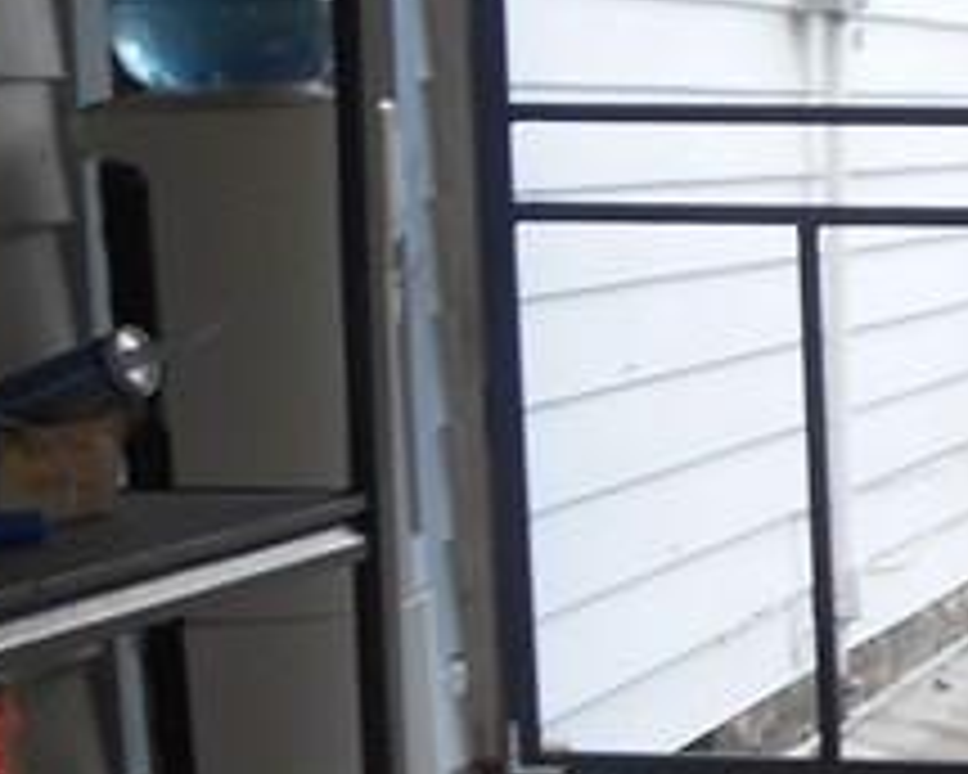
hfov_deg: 14.8
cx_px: 1445
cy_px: 756
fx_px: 3467
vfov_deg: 12.6
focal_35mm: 121
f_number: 3.2
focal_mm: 4.6
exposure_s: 1/40
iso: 80
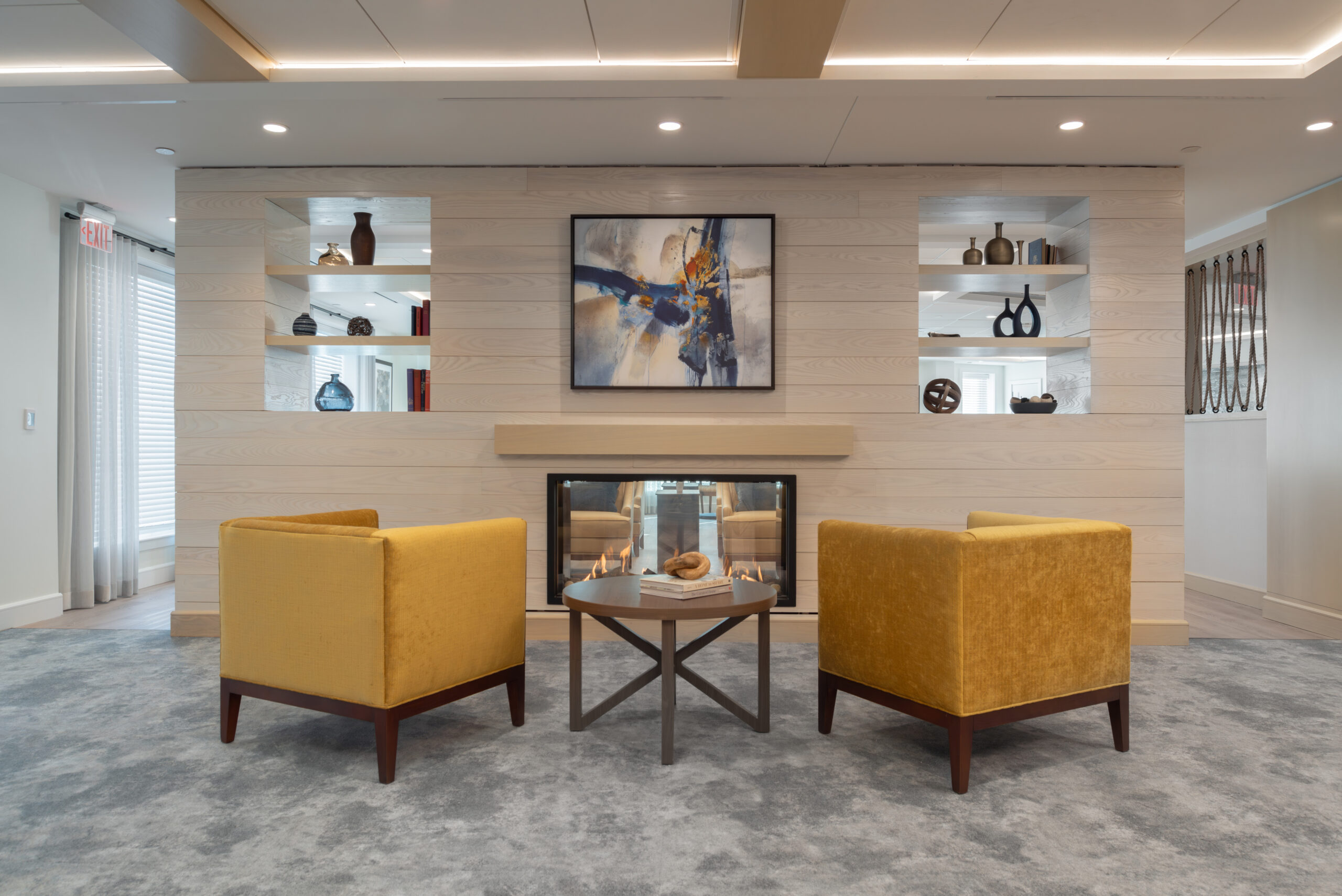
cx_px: 671
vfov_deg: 53.2
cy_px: 448
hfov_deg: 73.7
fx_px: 895
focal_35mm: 24
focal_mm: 24
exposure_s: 1/30
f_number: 8
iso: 200
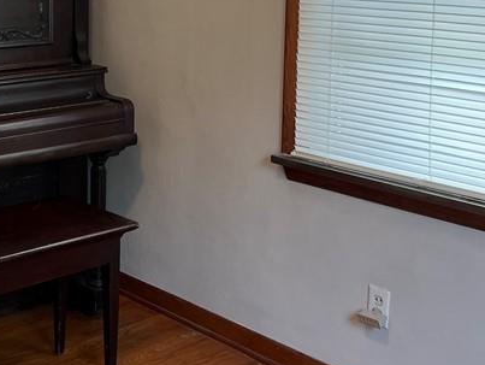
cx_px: 81
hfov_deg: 28.6
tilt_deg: -7.7
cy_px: 51
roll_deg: +0.3
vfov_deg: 21.9
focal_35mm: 66
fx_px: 926
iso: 100
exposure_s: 1/120
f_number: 1.5
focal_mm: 5.7
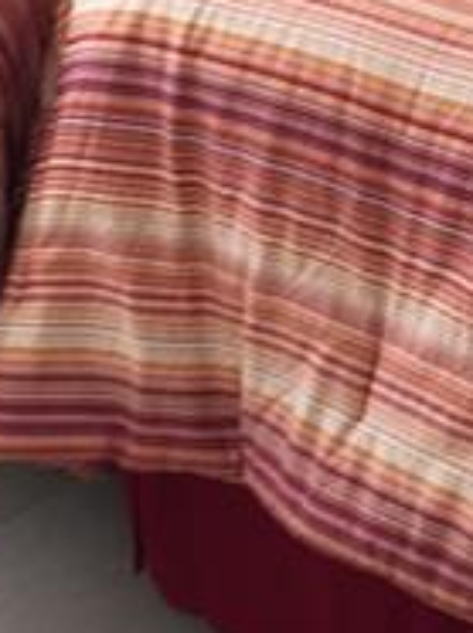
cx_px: 493
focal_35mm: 120
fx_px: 2191
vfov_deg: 15.5
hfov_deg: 12.2
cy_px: -225
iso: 32
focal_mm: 4.15
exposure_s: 1/60
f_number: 2.2
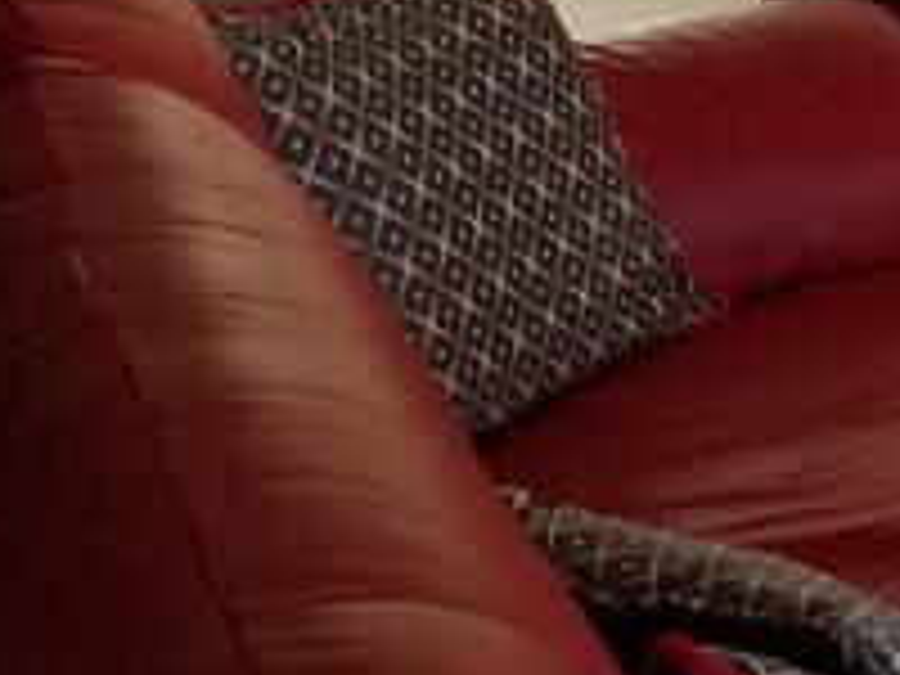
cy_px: -392
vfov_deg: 10.7
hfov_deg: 12.4
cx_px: 1989
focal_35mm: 133
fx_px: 3458
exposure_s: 1/123
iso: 50
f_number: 1.7
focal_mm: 4.2
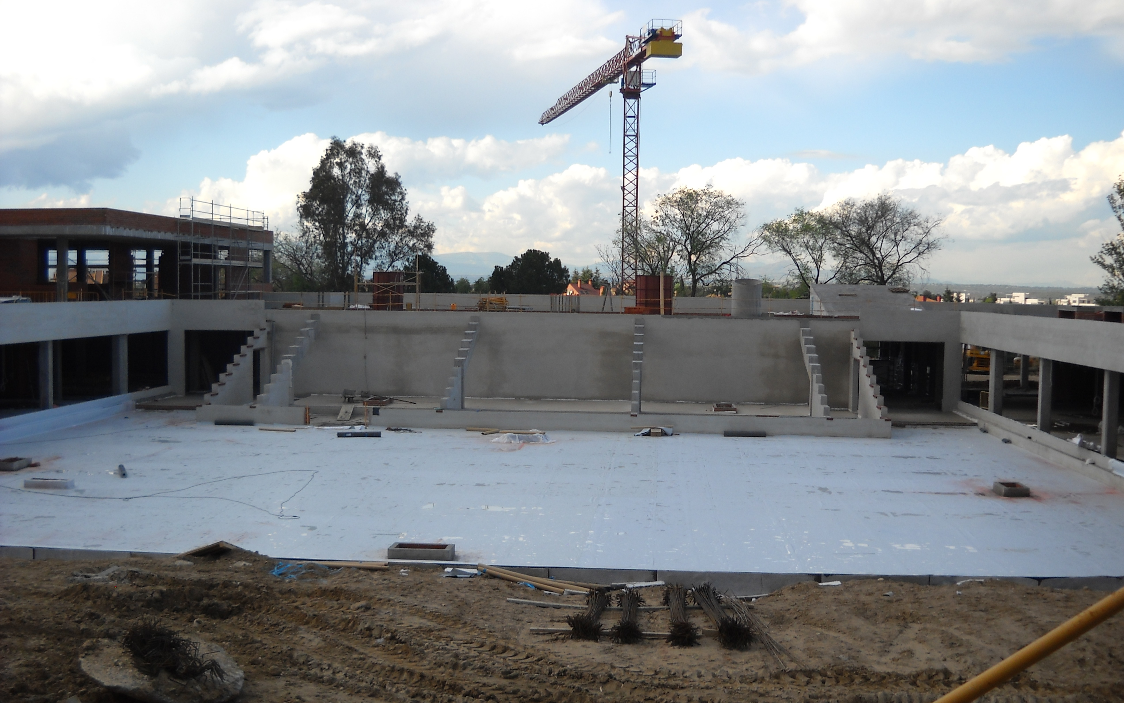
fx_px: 1348
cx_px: 565
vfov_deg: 29.2
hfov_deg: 45.3
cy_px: 395
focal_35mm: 44
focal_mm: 6.72
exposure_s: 1/161
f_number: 5.5
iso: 64
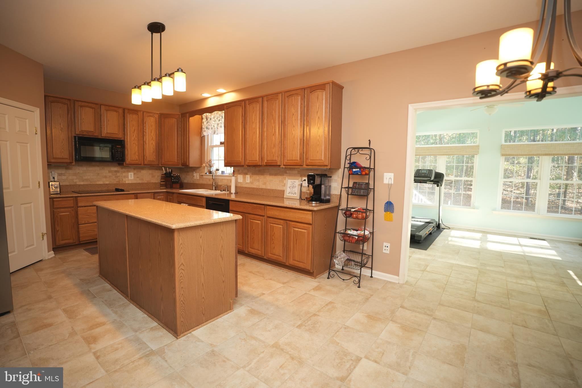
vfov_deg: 73.7
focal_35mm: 16
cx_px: 291
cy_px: 194
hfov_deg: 96.7
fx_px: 259
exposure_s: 1/60
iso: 320
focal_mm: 16
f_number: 2.8
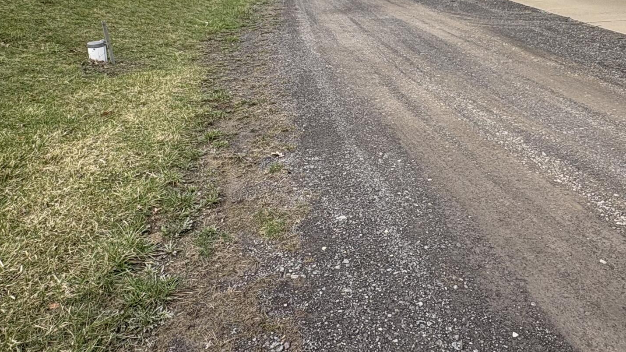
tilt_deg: -13.3
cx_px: 345
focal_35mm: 32
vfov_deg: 35.5
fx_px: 531
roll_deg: +1.0
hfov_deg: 60.9
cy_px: 70
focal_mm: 2.22
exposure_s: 1/675
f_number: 2.2
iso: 40
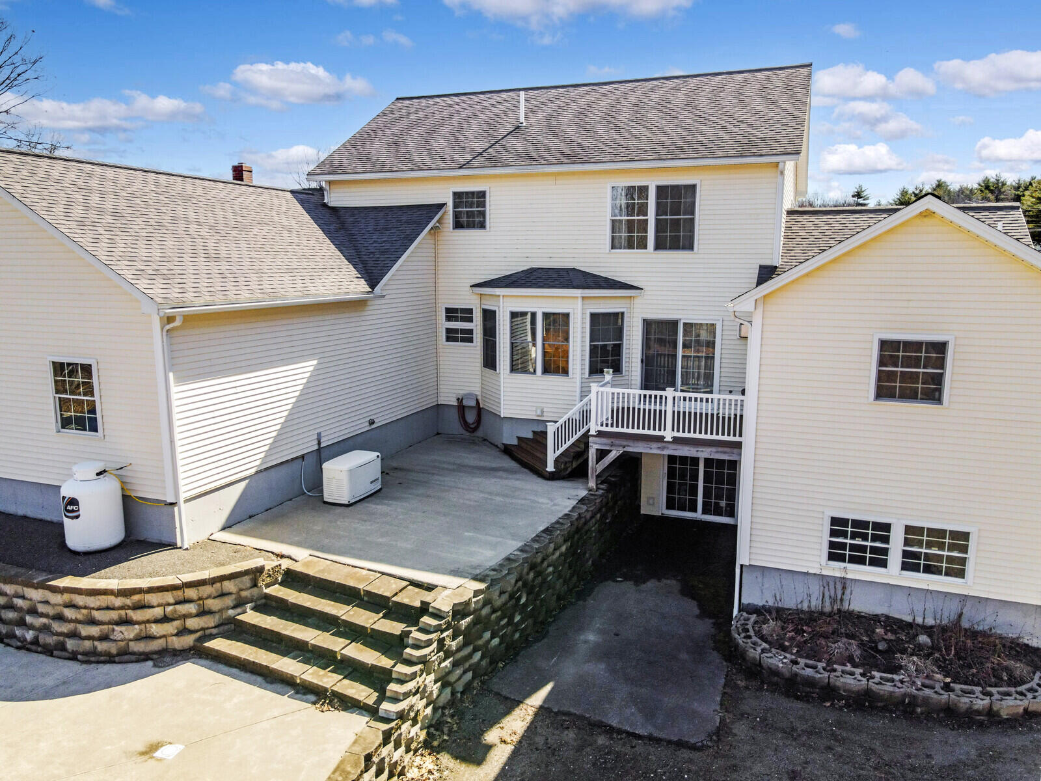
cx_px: 520
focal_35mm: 24
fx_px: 722
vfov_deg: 56.8
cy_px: 390
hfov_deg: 71.6
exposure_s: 1/800
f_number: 2.8
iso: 200
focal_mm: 4.5
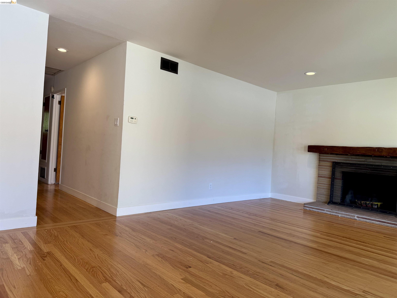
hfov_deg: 71.6
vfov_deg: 56.8
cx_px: 198
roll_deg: -4.0
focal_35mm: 24
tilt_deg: +0.2
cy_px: 149
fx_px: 275
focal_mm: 6.76
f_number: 1.78
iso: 64
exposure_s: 1/118
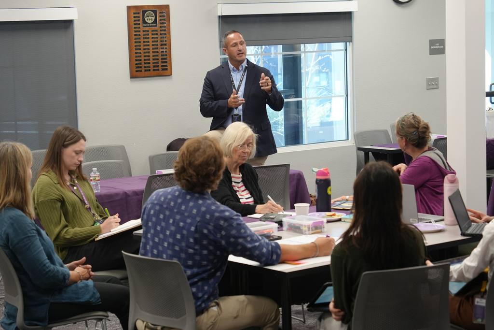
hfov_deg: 23.1
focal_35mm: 88
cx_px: 247
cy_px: 165
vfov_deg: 15.5
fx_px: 1208
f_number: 4
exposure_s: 1/160
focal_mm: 59
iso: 1250
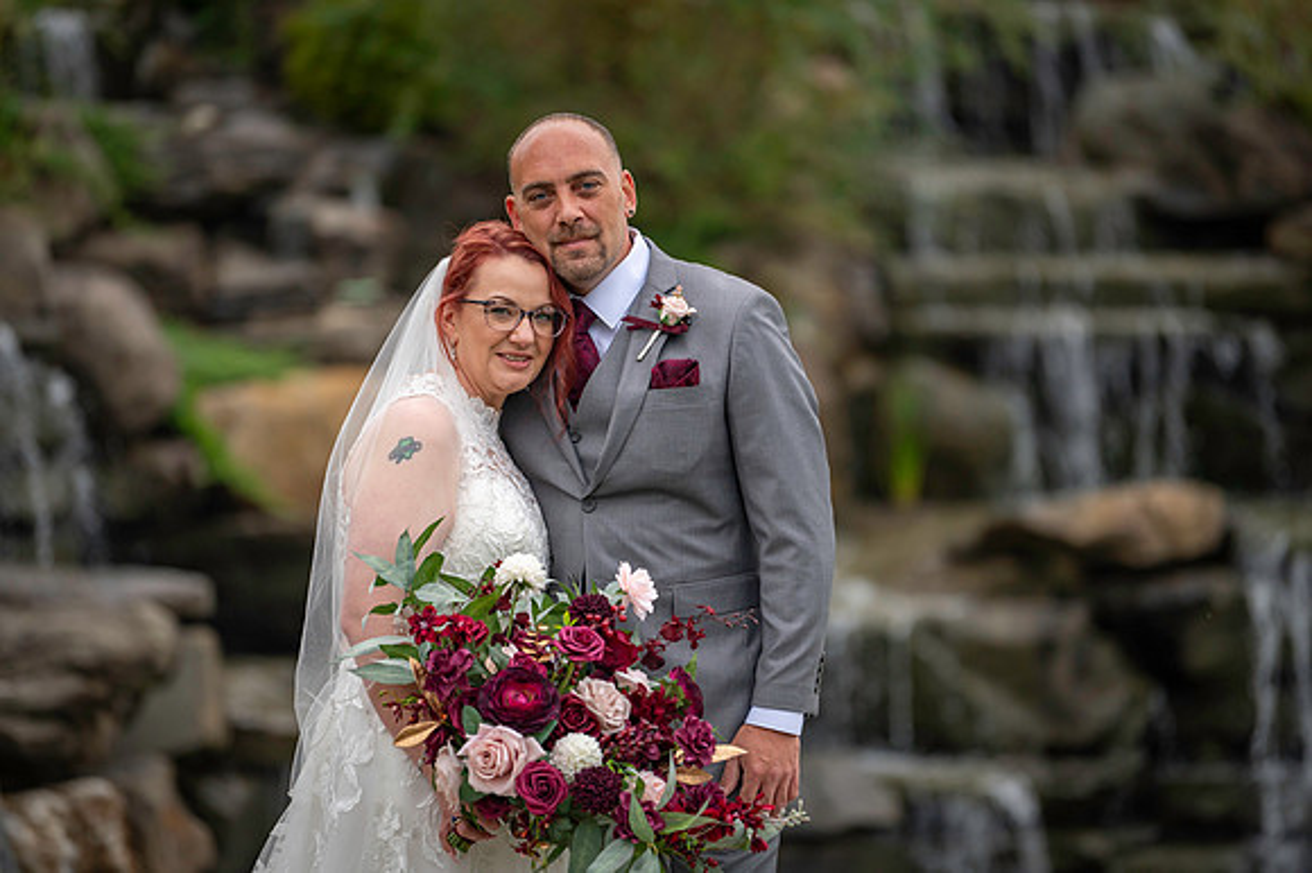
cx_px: 656
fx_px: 6738
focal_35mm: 185
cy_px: 436
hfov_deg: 11.1
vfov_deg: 7.4
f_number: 2.8
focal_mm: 185
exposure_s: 1/1000
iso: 640
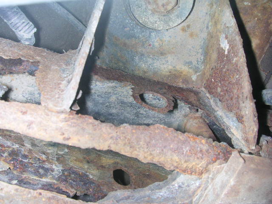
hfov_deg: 50.1
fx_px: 291
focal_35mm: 37
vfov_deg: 38.7
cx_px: 136
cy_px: 102
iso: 100
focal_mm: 5.6
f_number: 4.5
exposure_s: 1/60
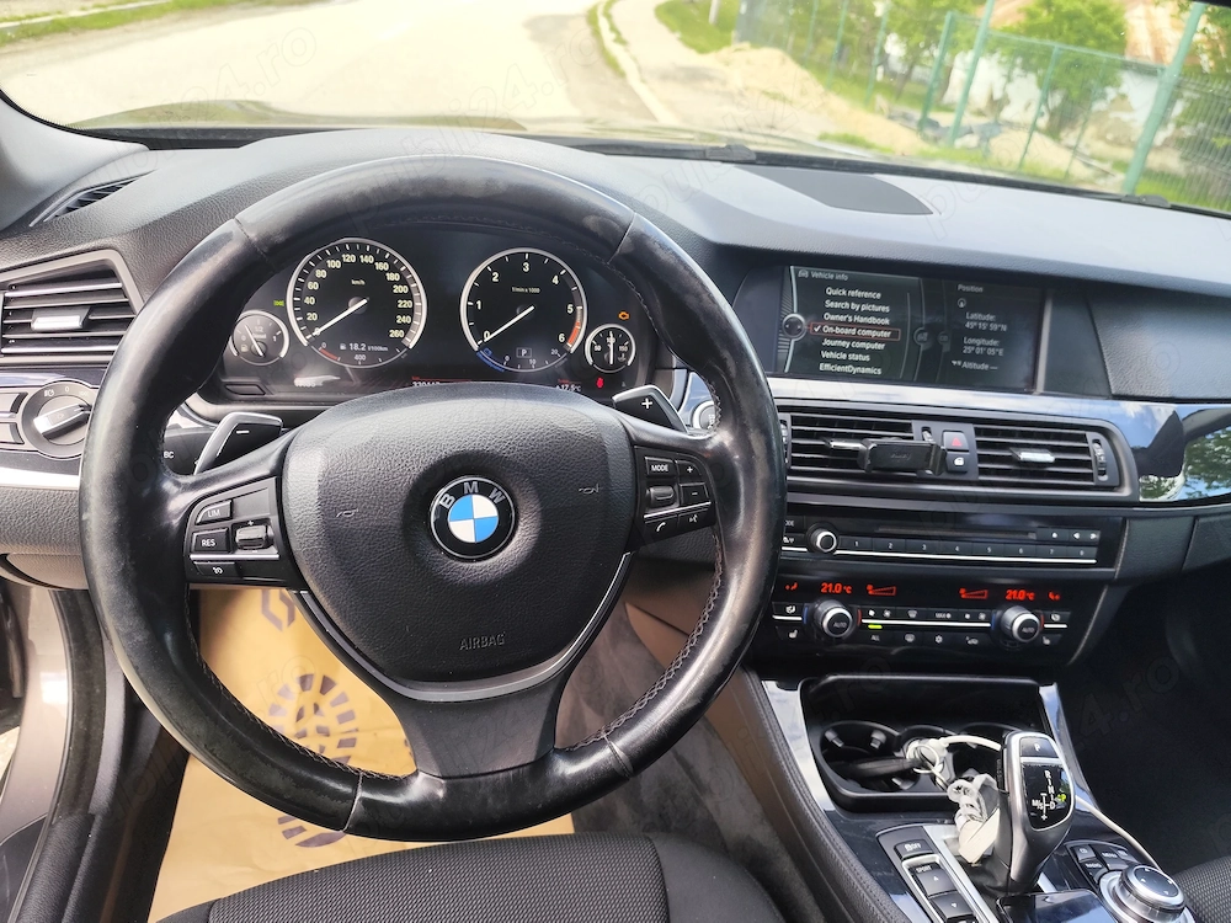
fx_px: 818
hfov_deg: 73.9
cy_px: 462
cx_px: 616
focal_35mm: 23
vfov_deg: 58.9
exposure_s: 1/100
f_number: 1.65
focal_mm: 6.14
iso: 64
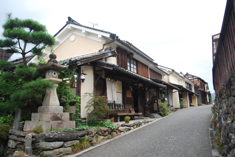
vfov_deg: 43.7
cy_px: 78
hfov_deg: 61.9
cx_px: 118
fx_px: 196
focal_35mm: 30
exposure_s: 1/25
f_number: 3.8
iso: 400
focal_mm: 20
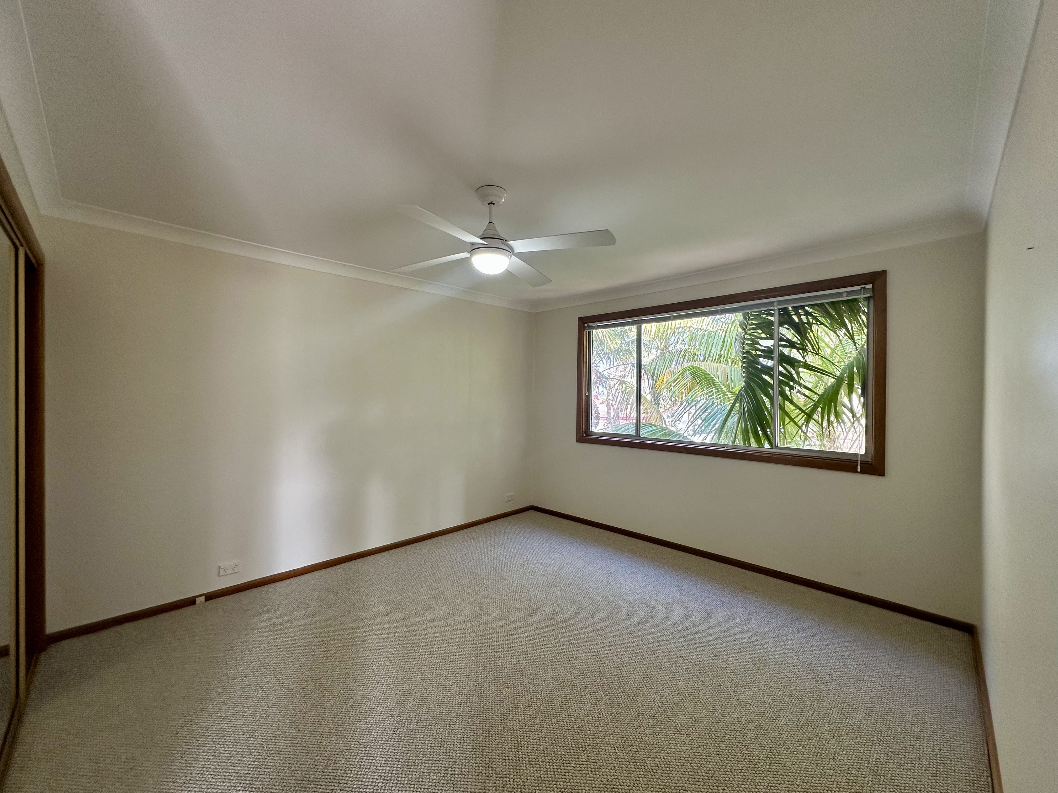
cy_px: 396
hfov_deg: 102.1
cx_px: 529
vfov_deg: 85.7
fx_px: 428
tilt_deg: -0.8
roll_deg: -0.4
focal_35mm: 14
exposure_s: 1/99
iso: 100
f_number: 2.2
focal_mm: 2.22
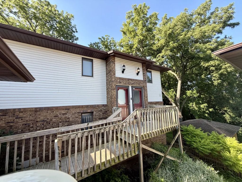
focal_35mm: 14
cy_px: 91
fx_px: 98
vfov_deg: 85.7
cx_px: 121
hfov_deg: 102.1
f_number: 2.2
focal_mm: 2.22
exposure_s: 1/498
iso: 64
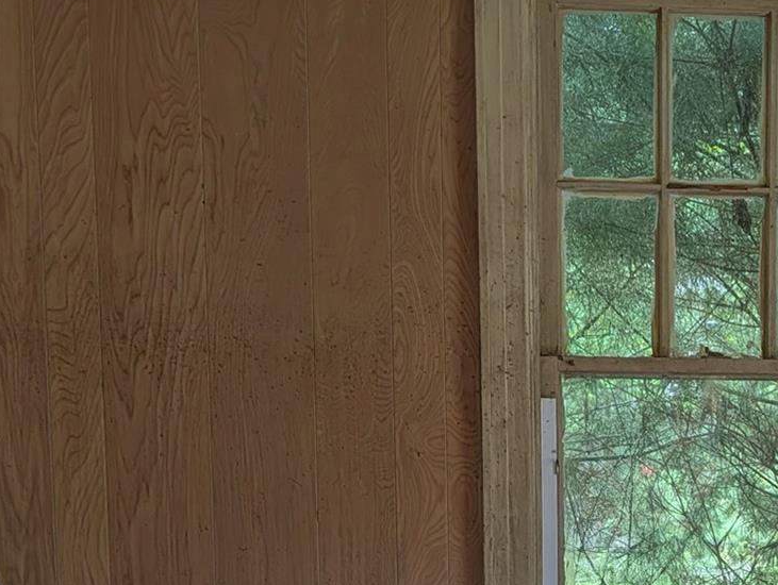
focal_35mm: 67
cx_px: 775
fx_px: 1508
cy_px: 596
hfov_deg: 27.3
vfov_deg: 21.2
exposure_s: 1/51.9
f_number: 1.68
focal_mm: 6.9
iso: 118
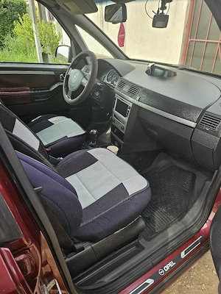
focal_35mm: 23
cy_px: 147
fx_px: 196
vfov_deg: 73.9
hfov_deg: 58.9
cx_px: 110
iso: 50
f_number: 1.8
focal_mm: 5.4
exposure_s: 1/385
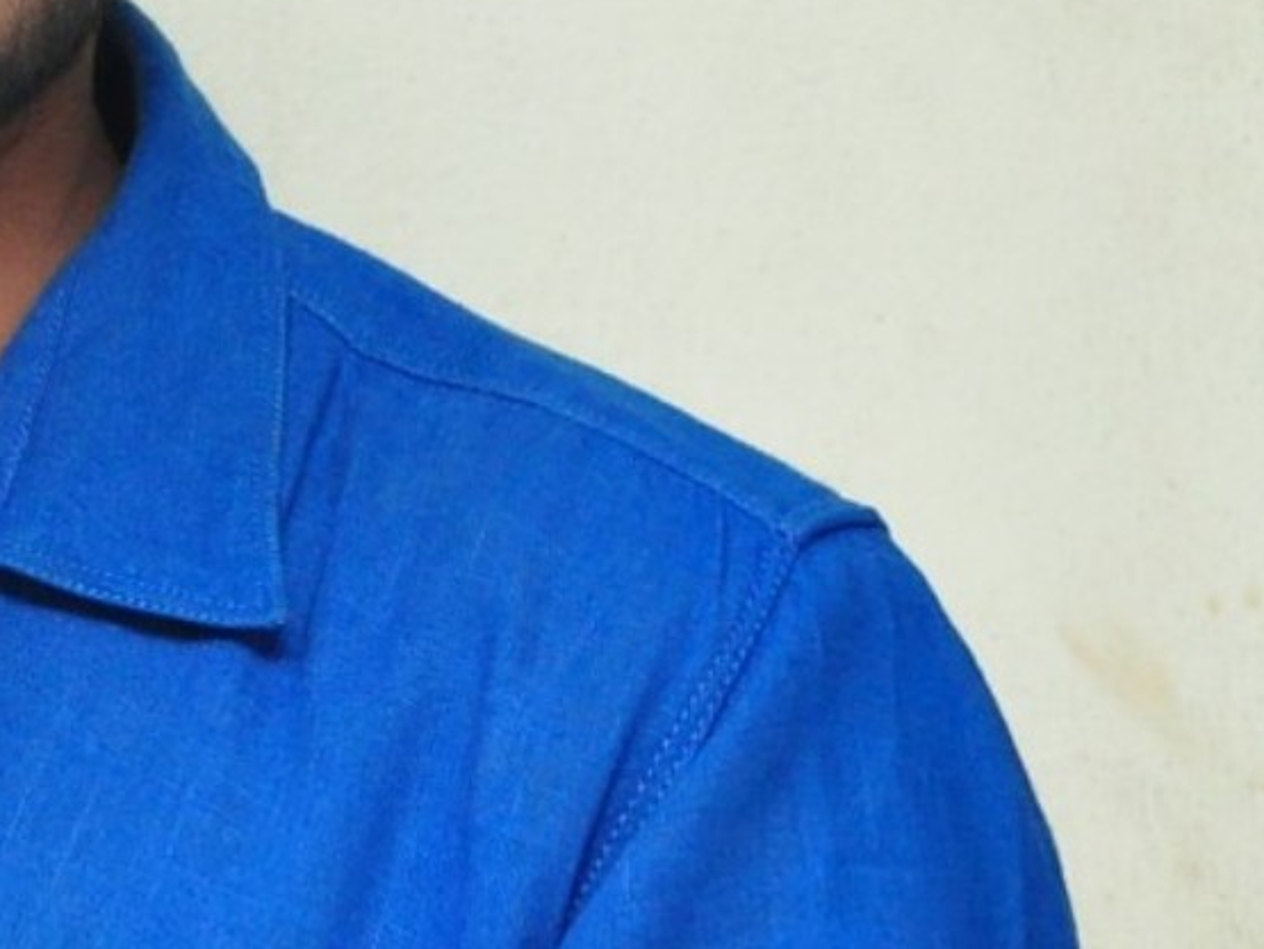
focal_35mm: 410
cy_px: 289
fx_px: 14981
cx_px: -765
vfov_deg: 3.6
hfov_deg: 4.8
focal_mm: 70
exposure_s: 1/125
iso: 1600
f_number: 7.1
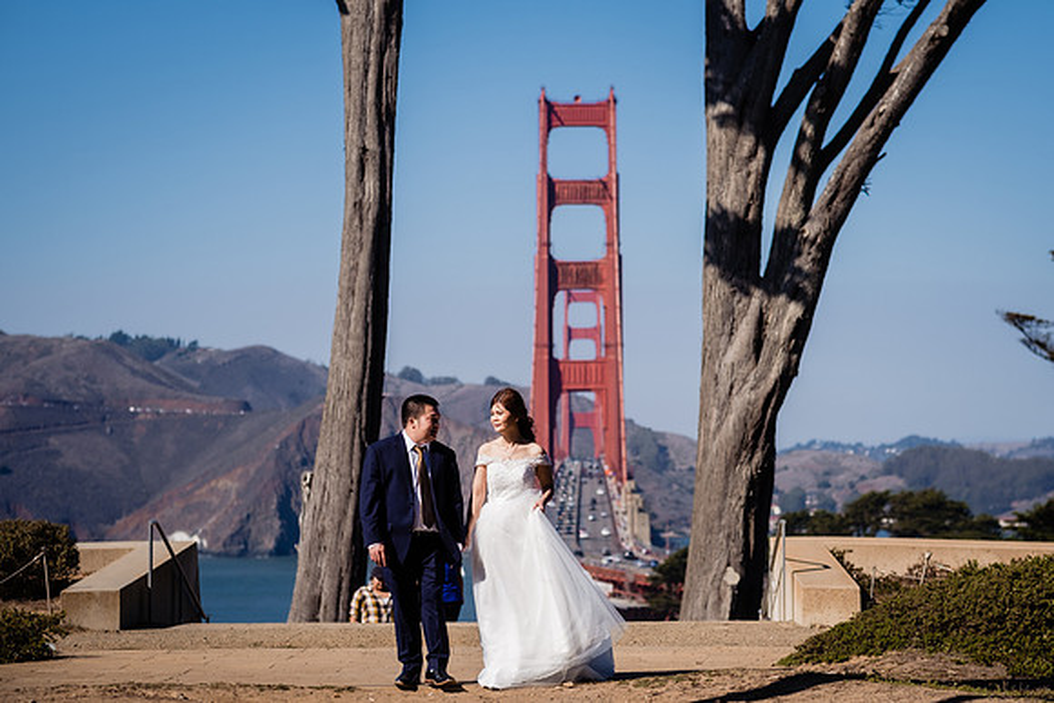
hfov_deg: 21.5
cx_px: 594
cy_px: 307
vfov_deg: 14.5
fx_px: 2773
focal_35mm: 95
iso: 160
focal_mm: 56
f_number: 2.5
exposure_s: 1/5000
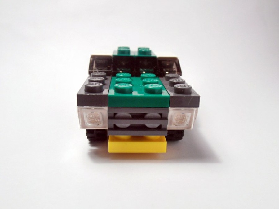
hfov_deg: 50.1
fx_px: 298
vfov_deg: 38.7
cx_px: 140
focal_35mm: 37
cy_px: 104
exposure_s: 1/60
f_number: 3.9
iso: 80
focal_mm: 6.61
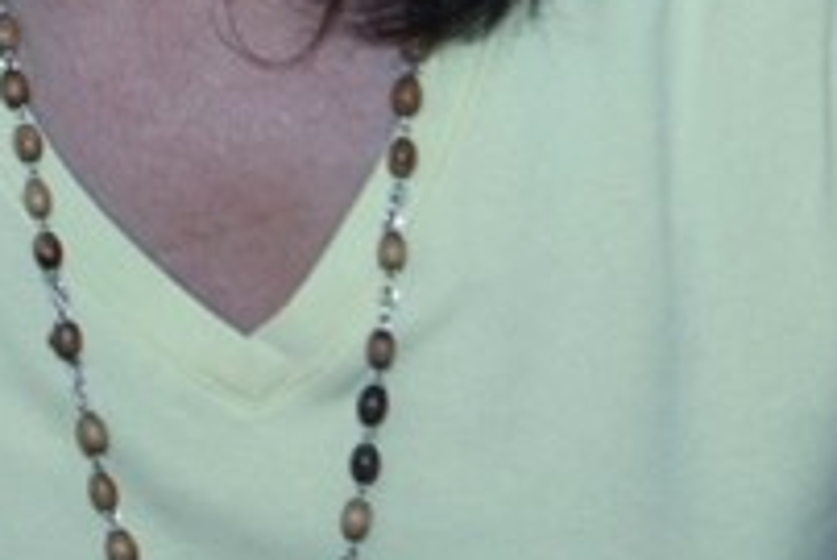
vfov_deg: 5.5
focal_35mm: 243
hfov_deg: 8.0
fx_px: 5654
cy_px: -631
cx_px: -1003
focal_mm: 28
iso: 200
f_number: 2.8
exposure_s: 1/200
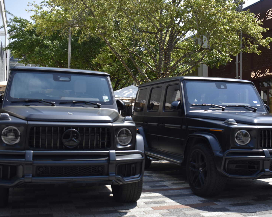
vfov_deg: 31.7
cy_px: 111
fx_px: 383
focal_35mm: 48
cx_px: 154
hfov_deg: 39.0
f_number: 5.6
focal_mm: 27
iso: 400
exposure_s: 1/1600
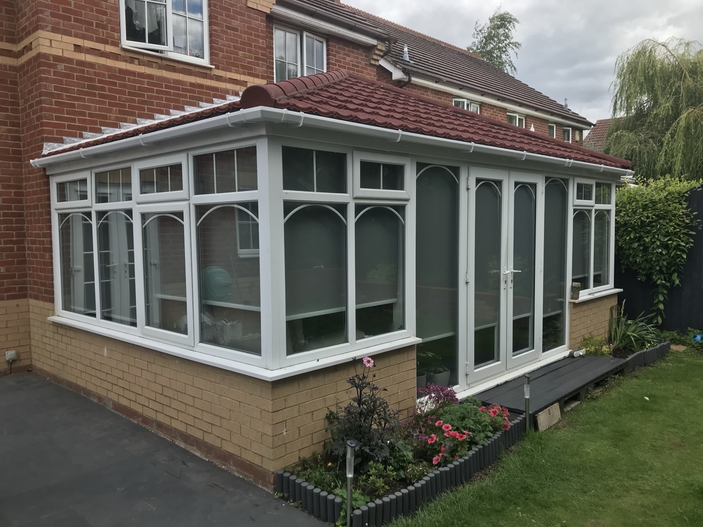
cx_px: 352
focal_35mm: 28
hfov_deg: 63.4
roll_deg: +0.1
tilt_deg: -4.0
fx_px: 569
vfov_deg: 49.7
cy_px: 264
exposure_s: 1/1064
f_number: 1.8
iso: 20
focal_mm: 3.99
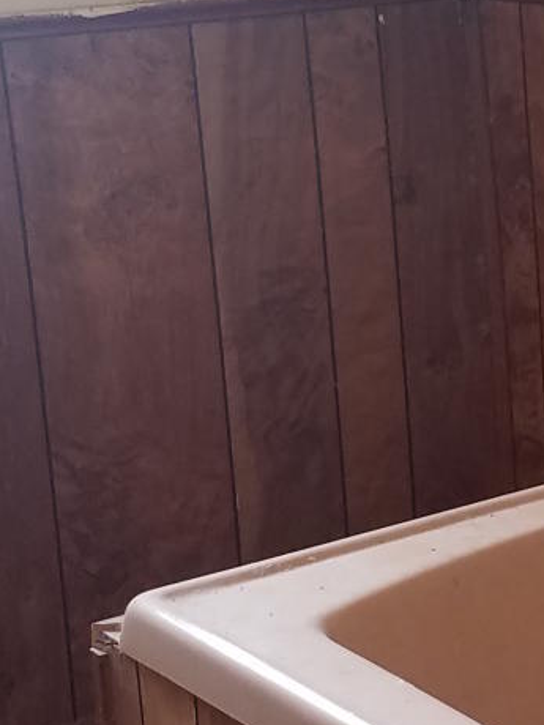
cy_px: 455
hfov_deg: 12.6
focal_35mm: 113
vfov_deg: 17.4
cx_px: 765
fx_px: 2368
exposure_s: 1/60
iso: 125
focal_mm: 4.2
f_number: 1.7
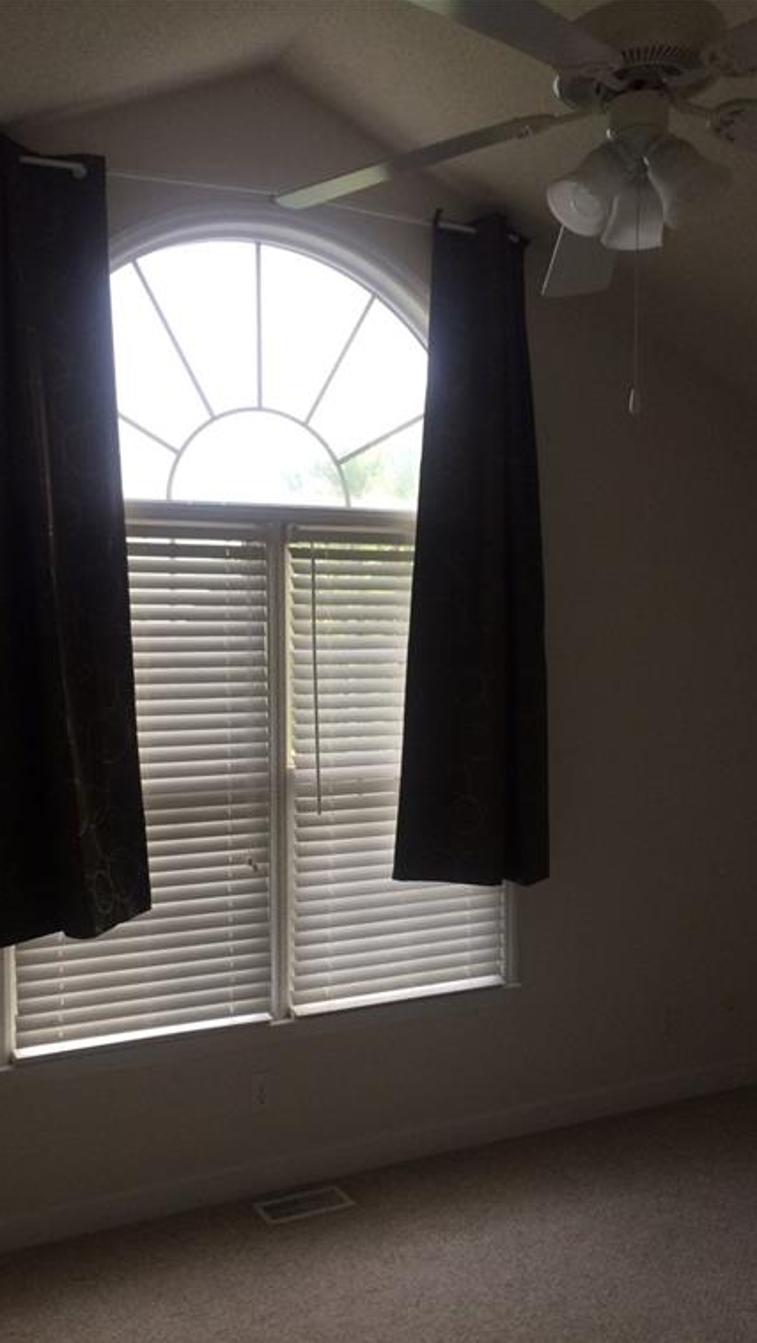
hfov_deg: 36.6
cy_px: 679
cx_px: 308
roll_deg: +0.9
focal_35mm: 32
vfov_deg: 61.0
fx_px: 1141
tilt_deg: -3.2
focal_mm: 4.15
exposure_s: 1/30
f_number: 2.2
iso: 32
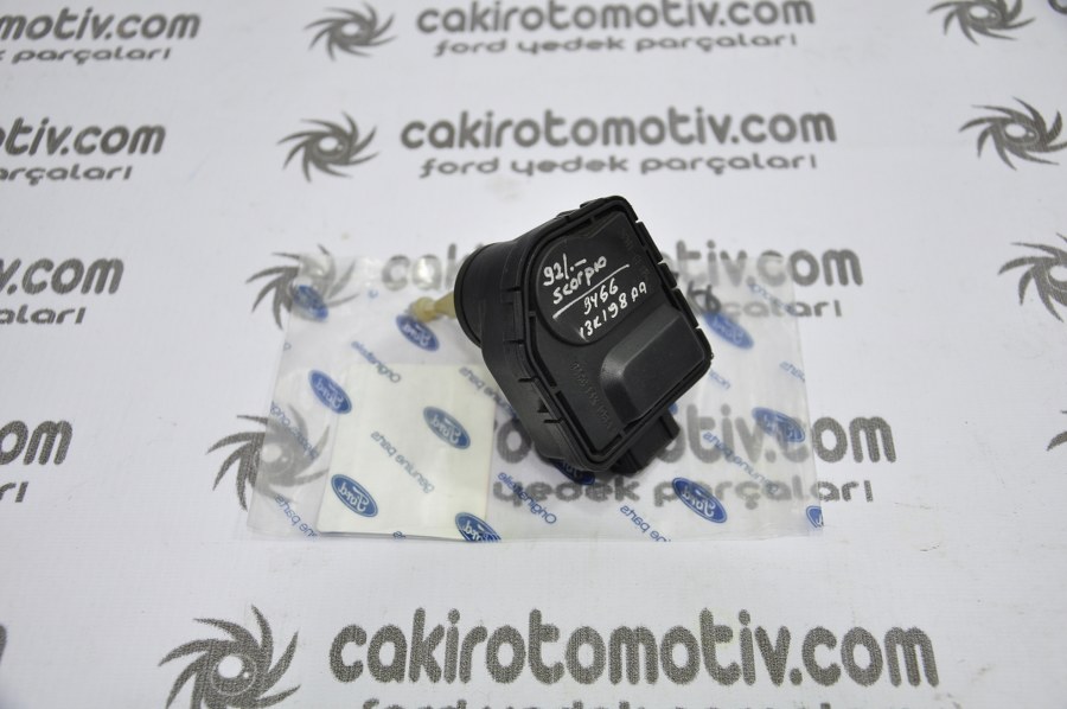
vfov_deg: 29.8
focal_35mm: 45
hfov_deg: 43.6
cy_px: 354
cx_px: 534
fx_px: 1332
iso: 200
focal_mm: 30
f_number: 4.5
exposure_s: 1/30
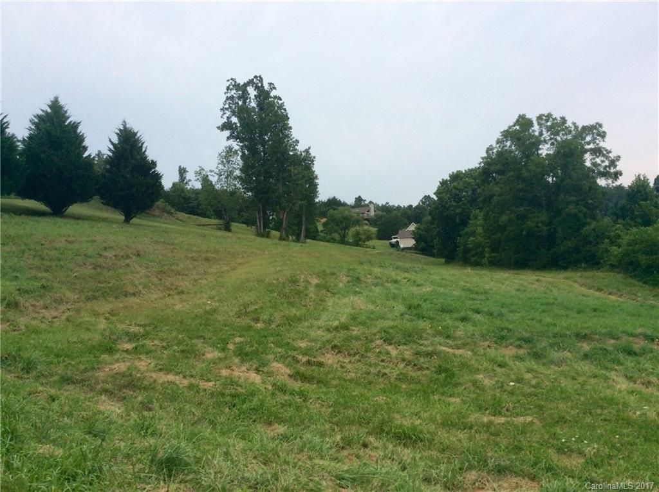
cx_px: 330
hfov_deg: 56.9
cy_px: 246
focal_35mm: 32
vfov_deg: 44.0
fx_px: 608
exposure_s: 1/1167
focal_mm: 3.3
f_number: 2.4
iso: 32
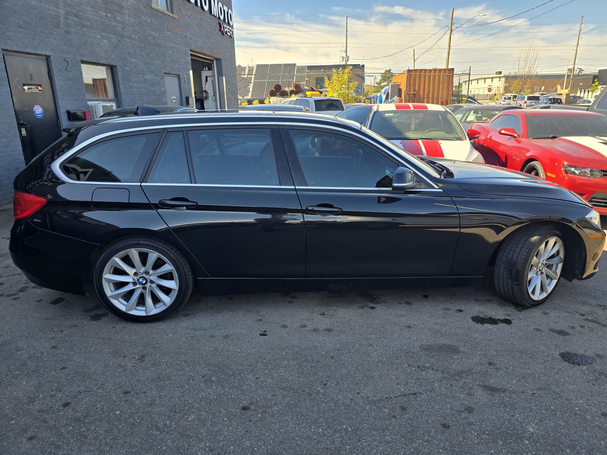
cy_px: 228
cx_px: 304
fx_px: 403
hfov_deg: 73.9
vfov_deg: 58.9
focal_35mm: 23
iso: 12
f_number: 1.7
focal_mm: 6.3
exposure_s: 1/280
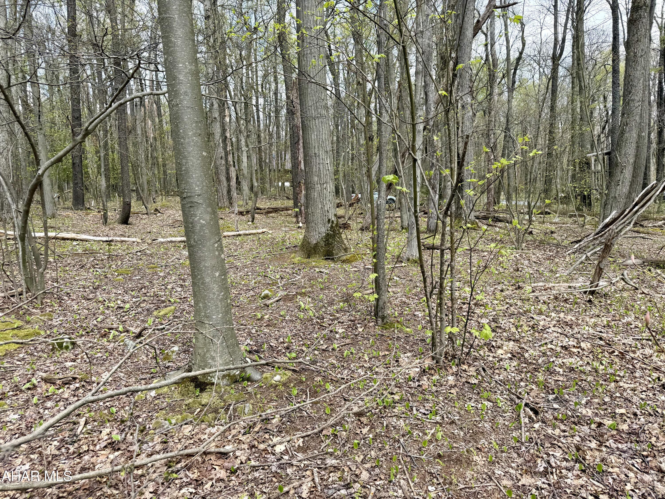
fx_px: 461
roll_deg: +3.0
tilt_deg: -4.2
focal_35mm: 24
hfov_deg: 71.6
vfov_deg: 56.8
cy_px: 250
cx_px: 332
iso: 100
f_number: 1.78
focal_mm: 6.76
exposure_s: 1/1493
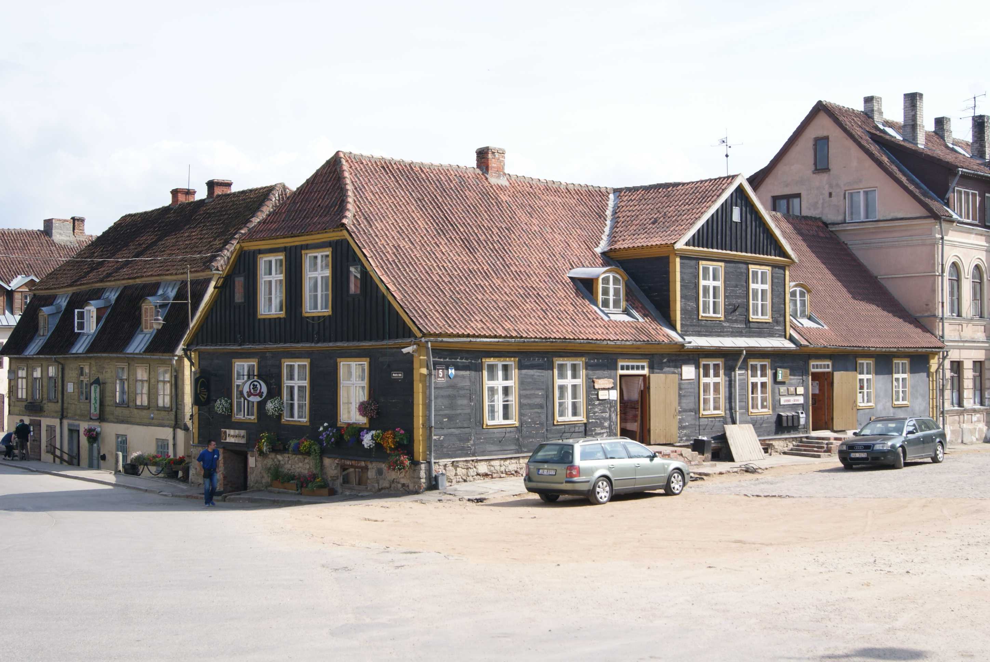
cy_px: 331
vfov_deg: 29.9
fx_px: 1238
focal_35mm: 45
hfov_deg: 43.6
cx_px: 495
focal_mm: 30
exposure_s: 1/80
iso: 100
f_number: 11
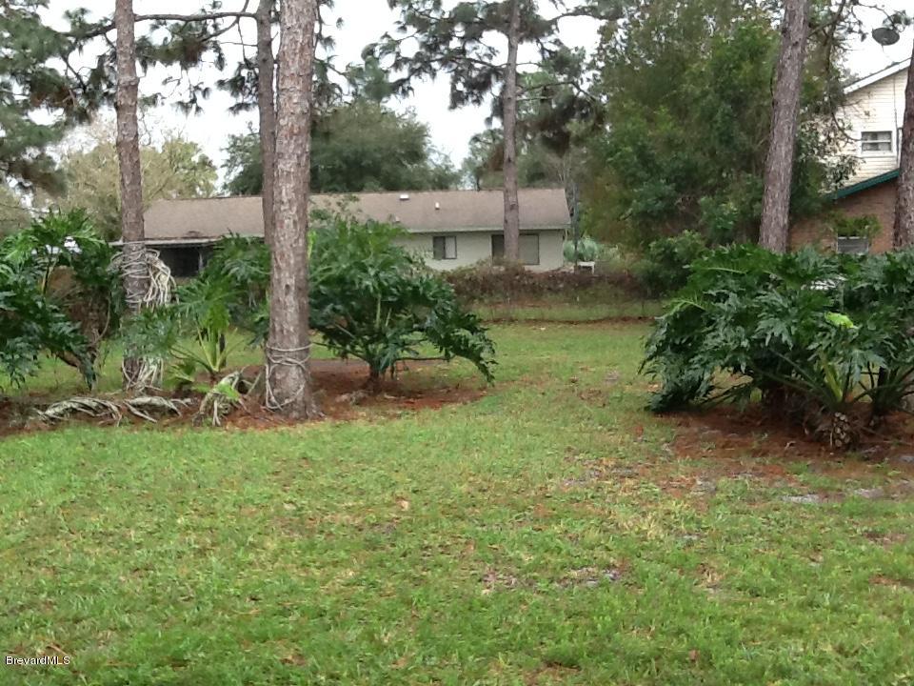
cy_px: 343
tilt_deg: -5.0
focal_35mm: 44
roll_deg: +1.8
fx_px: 1162
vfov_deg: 32.9
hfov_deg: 42.9
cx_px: 457
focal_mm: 2.03
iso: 40
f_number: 2.4
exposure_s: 1/120
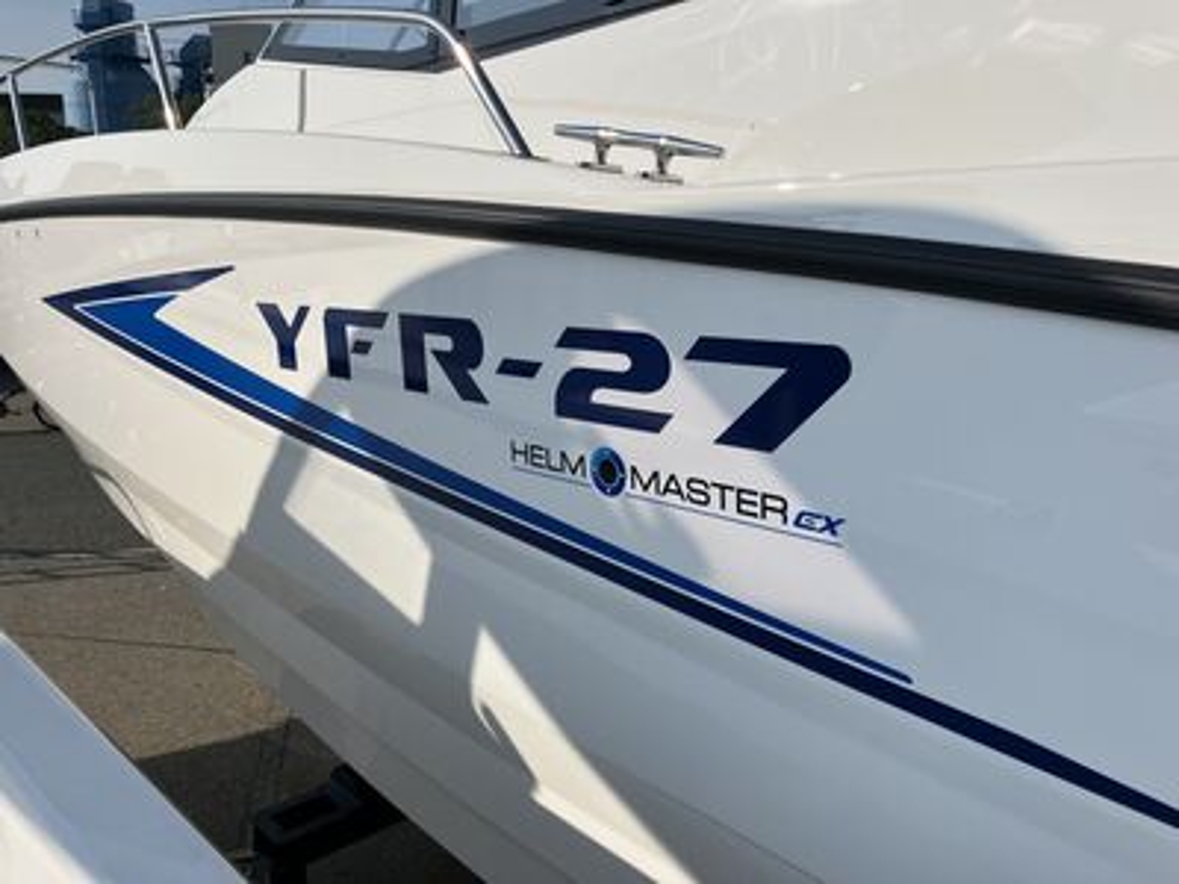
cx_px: 590
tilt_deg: -12.9
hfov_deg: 63.4
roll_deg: +0.5
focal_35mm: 28
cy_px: 442
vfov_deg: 49.7
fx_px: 954
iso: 32
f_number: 1.8
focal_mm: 4
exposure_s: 1/4425
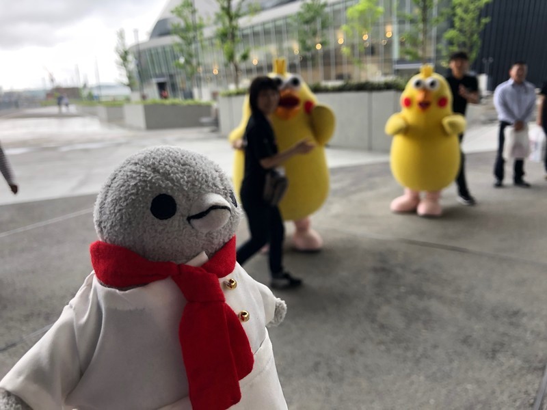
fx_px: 442
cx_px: 274
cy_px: 205
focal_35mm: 28
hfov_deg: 63.4
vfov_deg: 49.7
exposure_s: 1/120
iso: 32
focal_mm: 3.99
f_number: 1.8
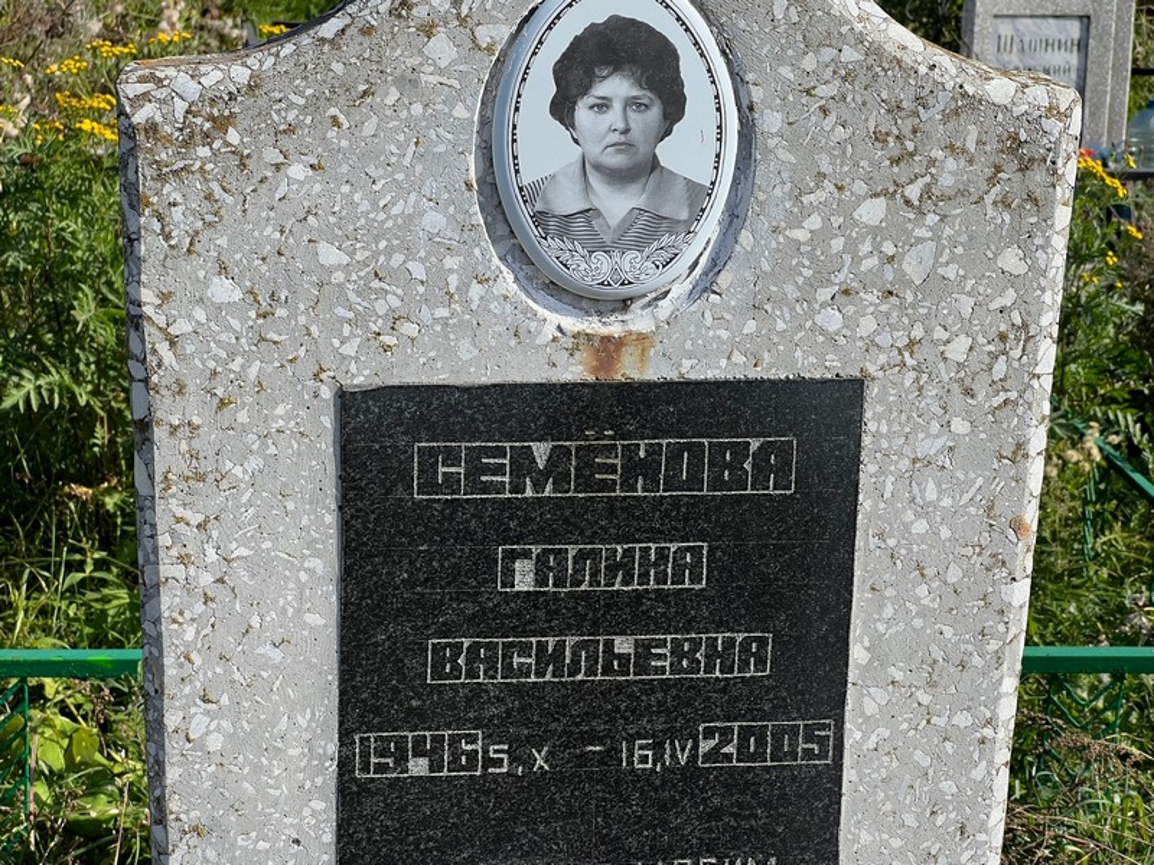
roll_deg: -3.2
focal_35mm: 77
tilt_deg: -14.6
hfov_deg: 25.3
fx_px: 2567
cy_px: 432
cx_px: 577
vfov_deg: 19.1
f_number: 2.8
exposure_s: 1/960
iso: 32
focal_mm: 9
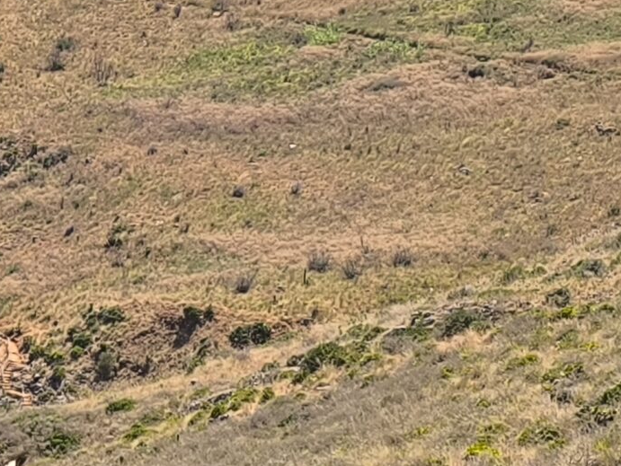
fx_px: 2459
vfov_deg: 10.8
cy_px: 333
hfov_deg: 13.0
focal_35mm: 137
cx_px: -501
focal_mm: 6.14
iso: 50
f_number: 1.65
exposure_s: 1/751
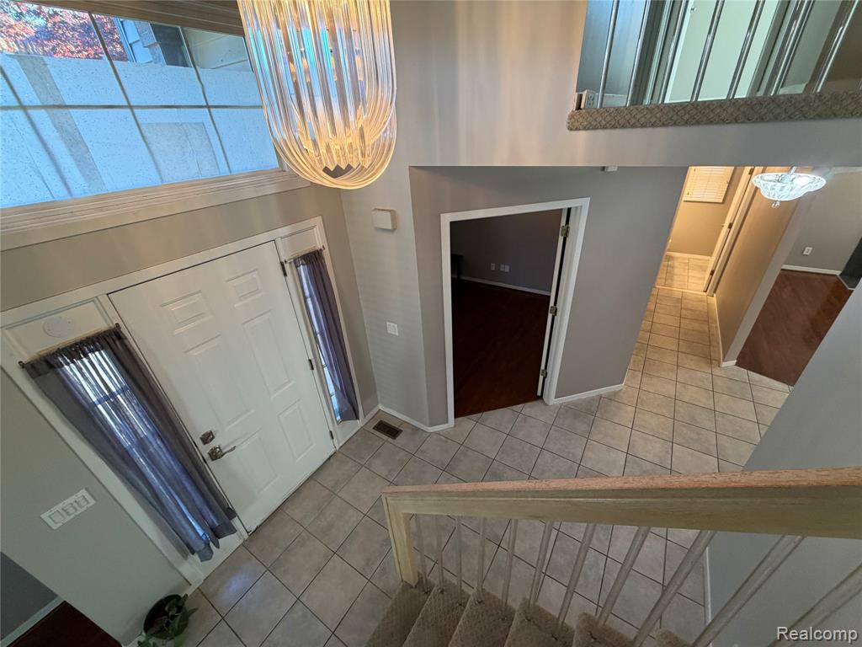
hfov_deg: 102.1
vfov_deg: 85.7
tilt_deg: -29.4
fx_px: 349
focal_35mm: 14
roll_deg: +4.3
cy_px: 324
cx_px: 431
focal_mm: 2.22
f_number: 2.2
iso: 160
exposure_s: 1/60
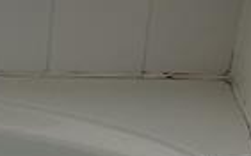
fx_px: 1525
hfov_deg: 8.8
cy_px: 154
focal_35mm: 223
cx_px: -281
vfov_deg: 5.9
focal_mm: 3
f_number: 1.8
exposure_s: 1/120
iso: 25
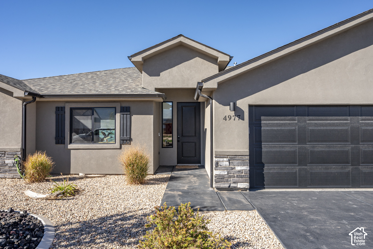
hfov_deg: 79.9
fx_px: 223
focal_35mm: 22
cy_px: 124
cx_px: 186
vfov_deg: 58.3
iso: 320
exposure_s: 1/400
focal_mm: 21.5
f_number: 10
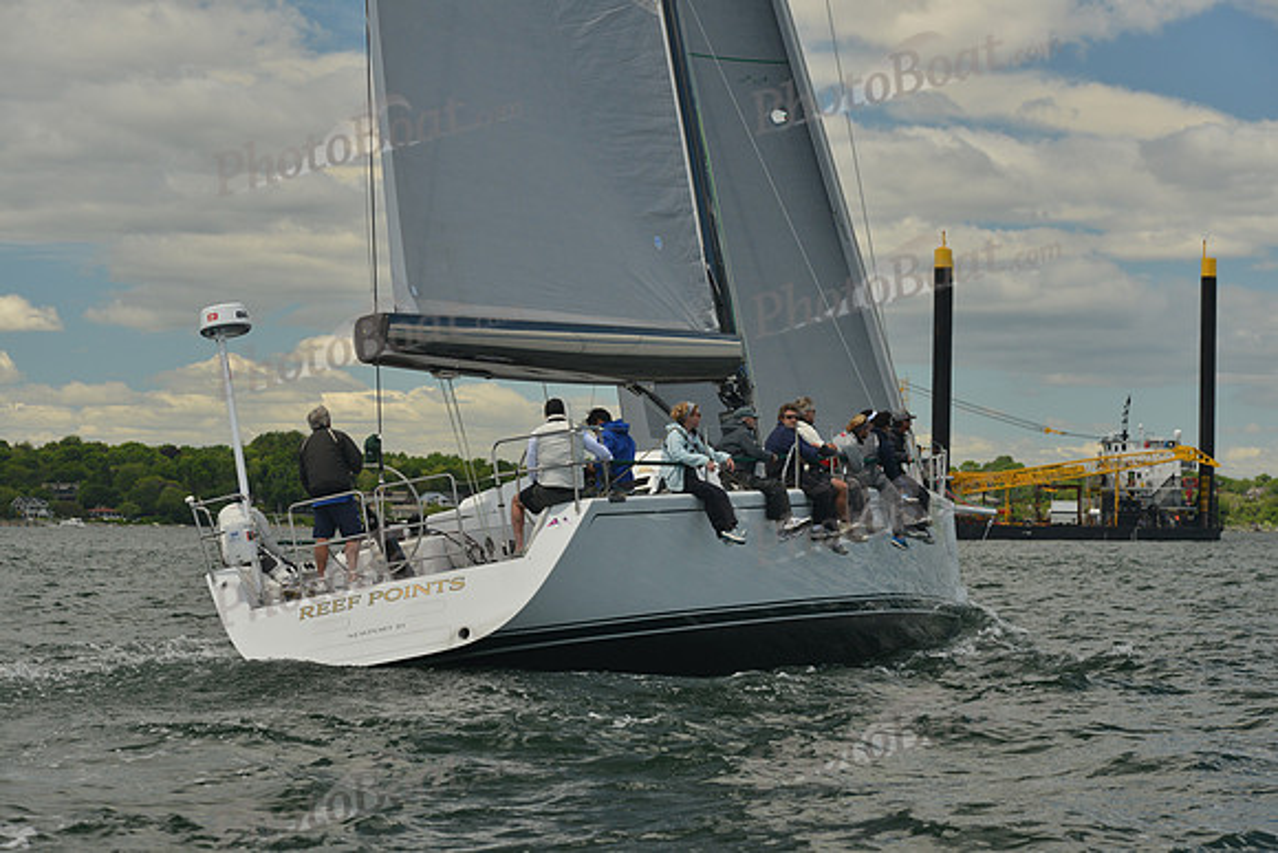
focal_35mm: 100
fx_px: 3551
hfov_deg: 20.4
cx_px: 639
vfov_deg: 13.7
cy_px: 426
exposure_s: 1/800
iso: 400
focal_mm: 100
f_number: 6.3
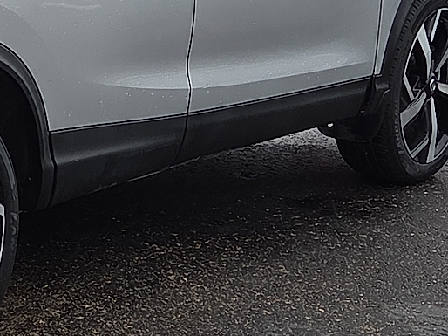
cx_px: -153
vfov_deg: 10.7
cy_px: -7
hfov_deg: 13.8
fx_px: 1772
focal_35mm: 137
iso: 76
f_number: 1.8
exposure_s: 1/1250
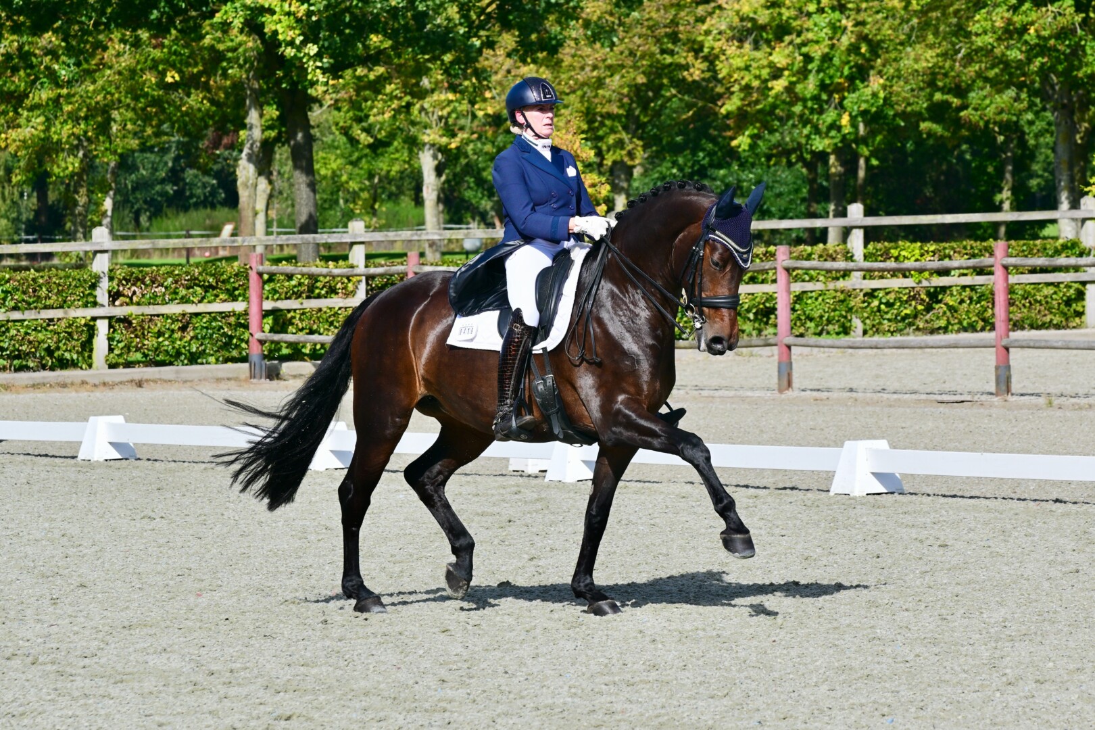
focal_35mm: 225
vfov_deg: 6.1
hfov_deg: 9.1
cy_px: 365
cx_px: 548
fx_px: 6843
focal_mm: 150
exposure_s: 1/800
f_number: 9
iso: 250
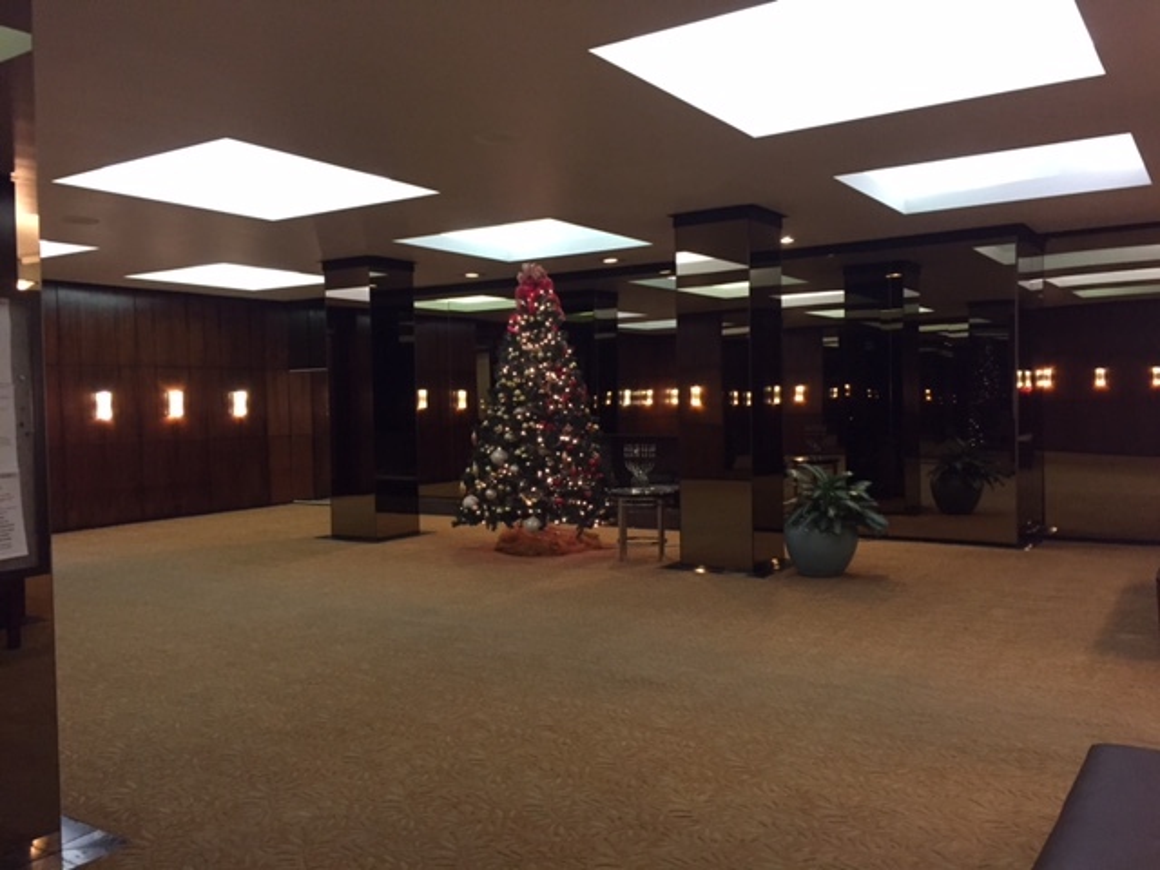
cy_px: 435
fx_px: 972
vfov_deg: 48.2
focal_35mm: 29
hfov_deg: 61.7
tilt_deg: -1.3
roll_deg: +1.1
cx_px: 580
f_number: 2.2
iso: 250
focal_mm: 4.15
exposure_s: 1/30
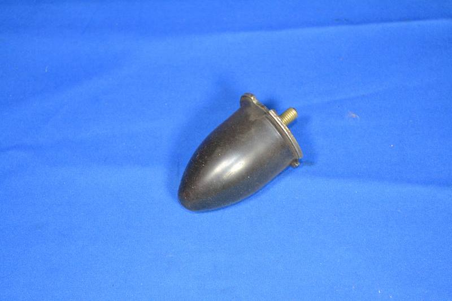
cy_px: 150
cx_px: 226
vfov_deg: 16.5
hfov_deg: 24.6
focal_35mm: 82
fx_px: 1036
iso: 2000
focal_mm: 55
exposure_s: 1/60
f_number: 5.6
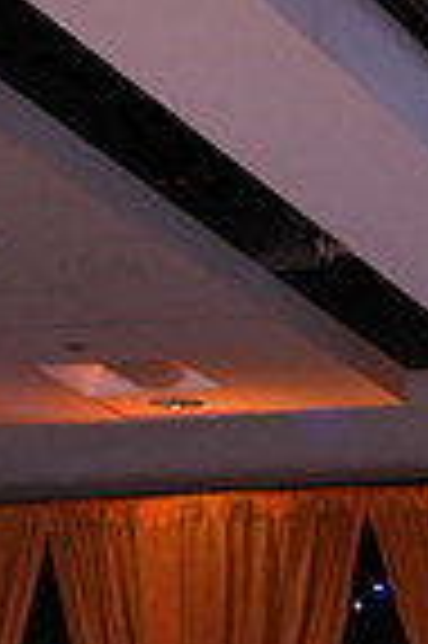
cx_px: 746
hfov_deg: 6.1
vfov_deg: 8.9
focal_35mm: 219
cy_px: 1302
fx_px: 3915
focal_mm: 54
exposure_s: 1/400
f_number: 4
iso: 1600
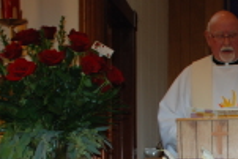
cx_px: 277
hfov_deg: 20.0
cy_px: 167
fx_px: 635
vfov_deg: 14.0
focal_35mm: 96
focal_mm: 20
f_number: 3.8
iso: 200
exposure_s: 1/60
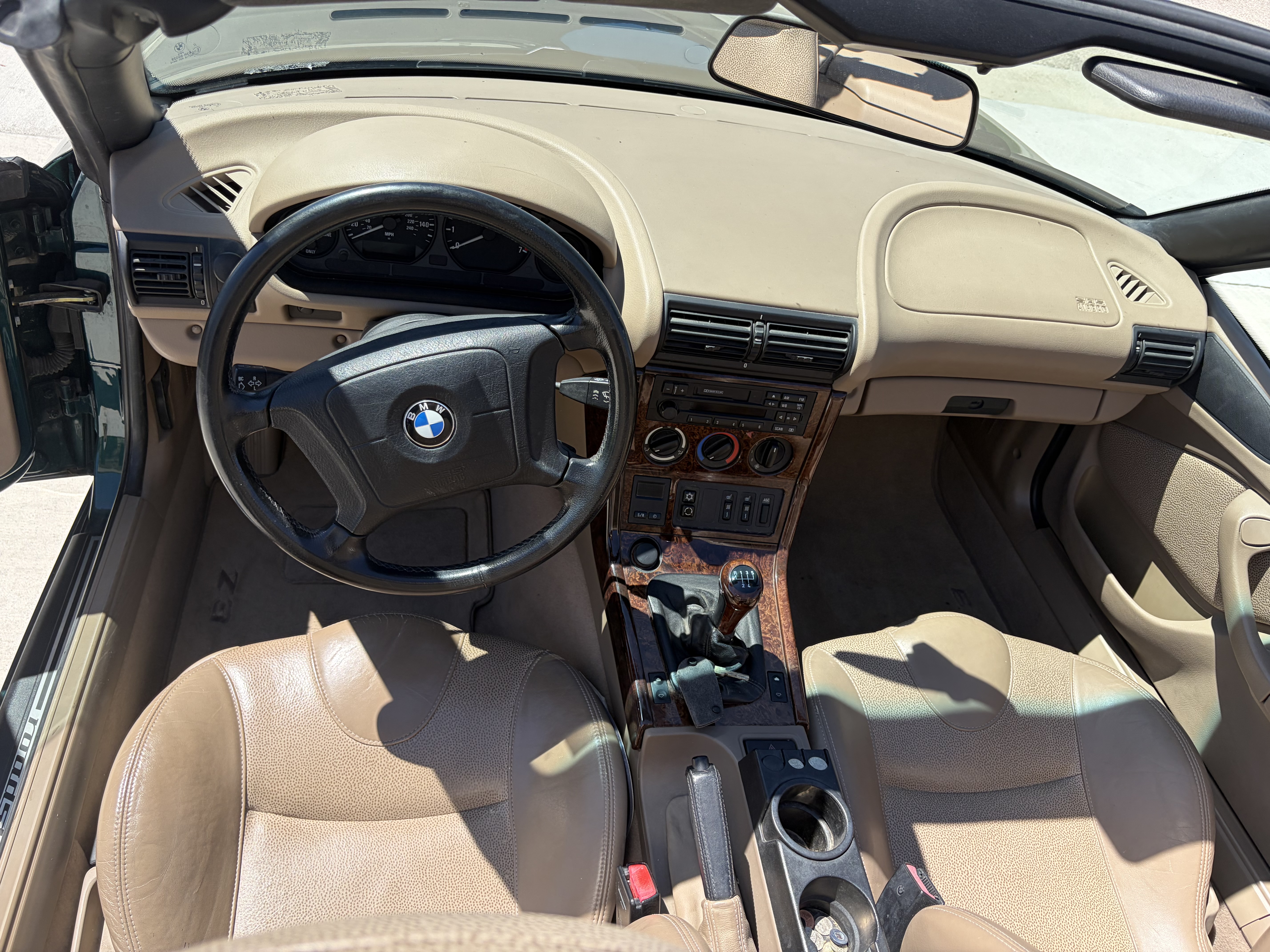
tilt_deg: -44.3
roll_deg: -14.0
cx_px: 635
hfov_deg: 67.3
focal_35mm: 26
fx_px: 954
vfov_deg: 53.1
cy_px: 476
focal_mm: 5.96
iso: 50
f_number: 1.6
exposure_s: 1/1484
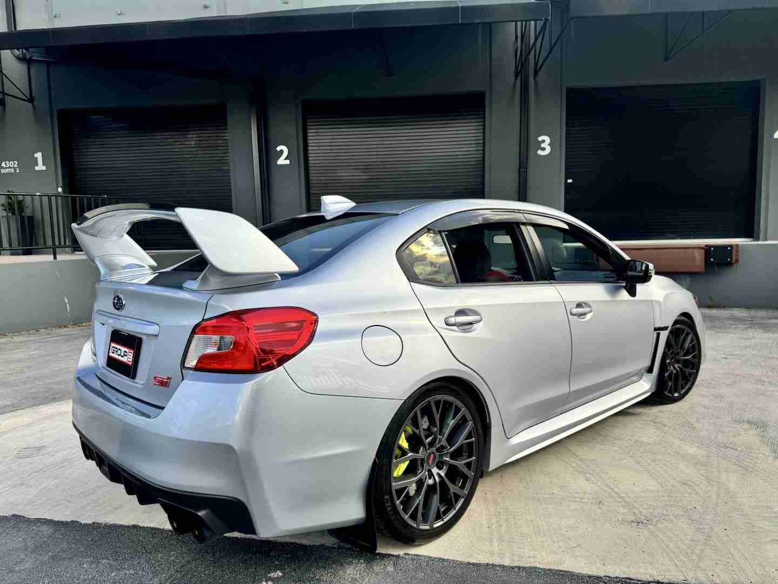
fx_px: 539
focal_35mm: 24
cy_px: 292
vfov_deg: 56.8
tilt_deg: -7.3
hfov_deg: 71.6
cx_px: 389
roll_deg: +0.7
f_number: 1.78
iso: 80
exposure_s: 1/723
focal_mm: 6.86
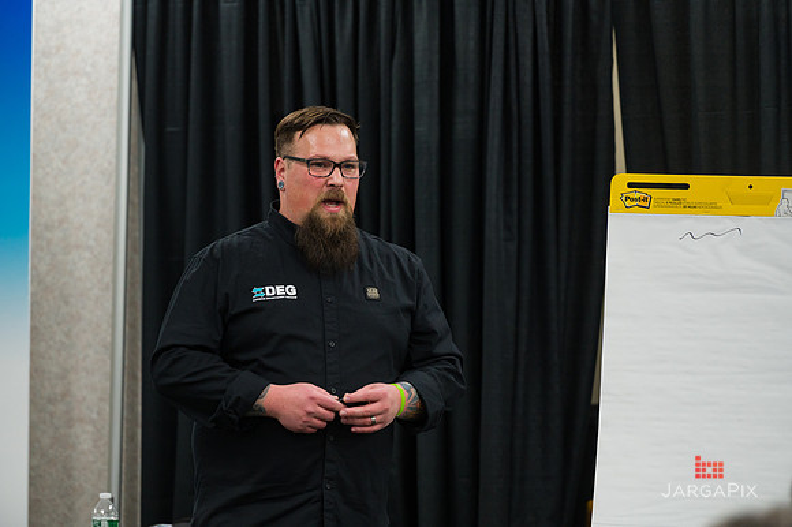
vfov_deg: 6.9
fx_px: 4397
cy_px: 264
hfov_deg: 10.3
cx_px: 396
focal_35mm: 200
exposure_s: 1/500
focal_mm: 200
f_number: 3.2
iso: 1600
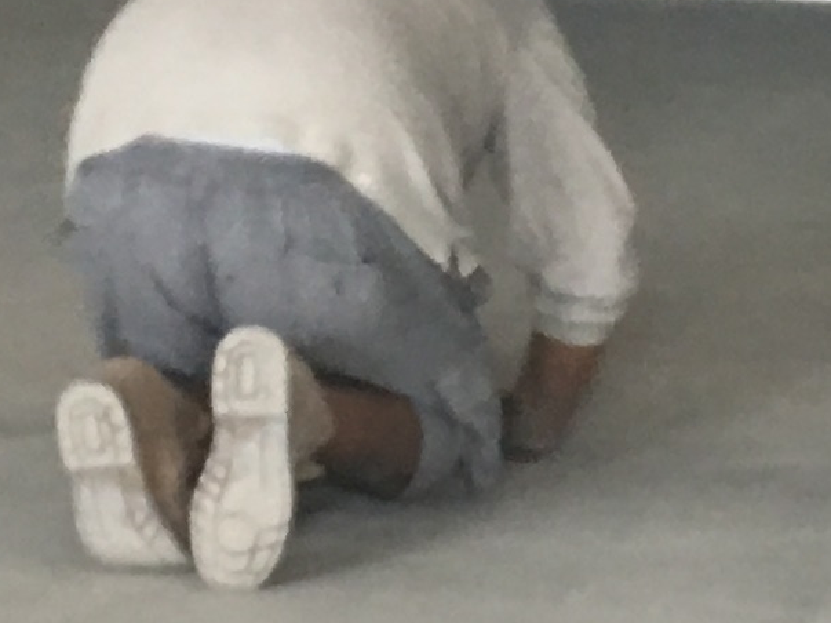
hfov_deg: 10.2
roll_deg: +0.6
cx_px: 427
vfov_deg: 7.6
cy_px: 128
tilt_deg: -8.7
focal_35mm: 194
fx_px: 4656
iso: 40
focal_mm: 4.15
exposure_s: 1/15
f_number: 2.2
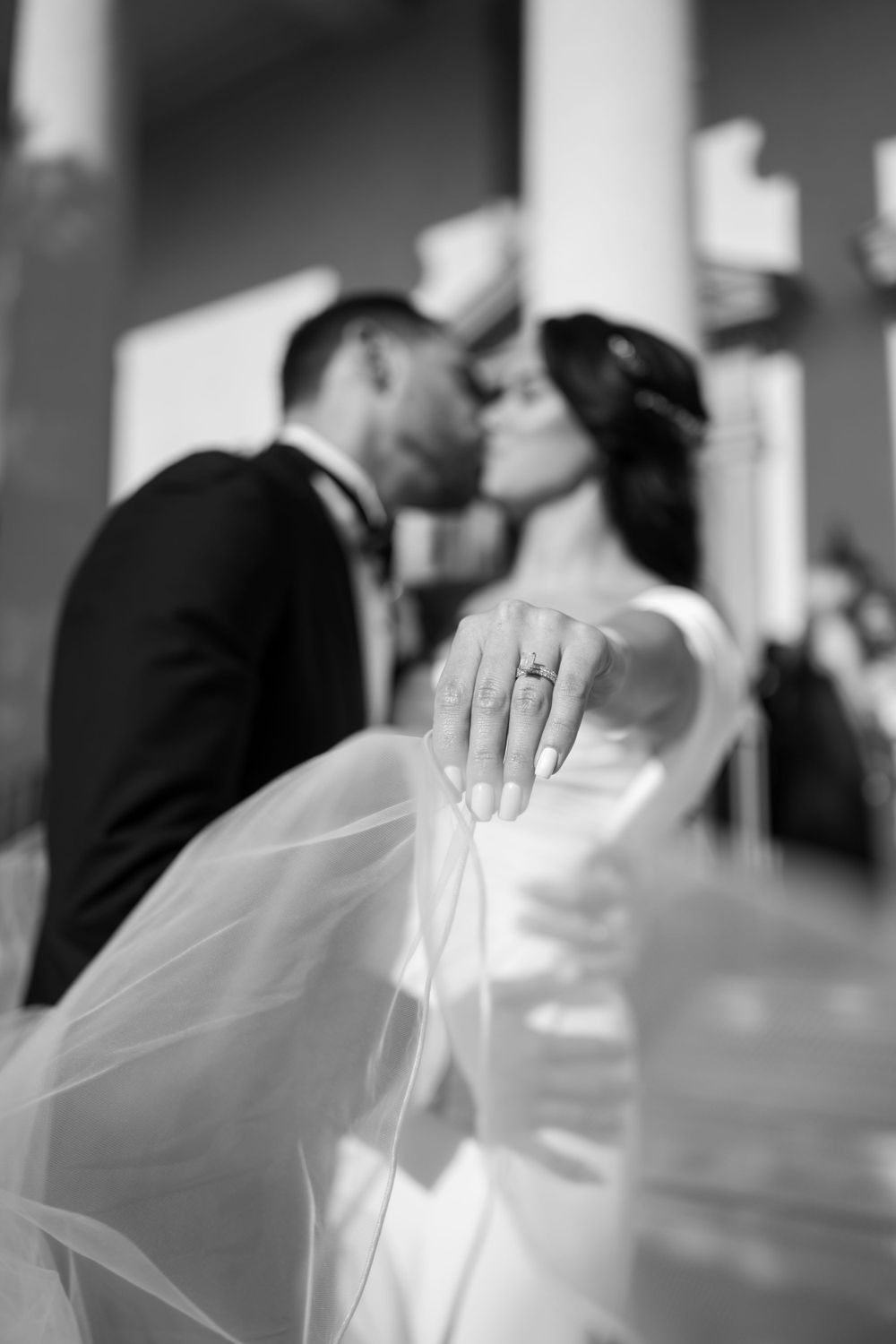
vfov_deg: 54.4
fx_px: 1307
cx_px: 448
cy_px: 672
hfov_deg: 37.9
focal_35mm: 35
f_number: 1.8
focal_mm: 35
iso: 31
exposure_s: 1/2000
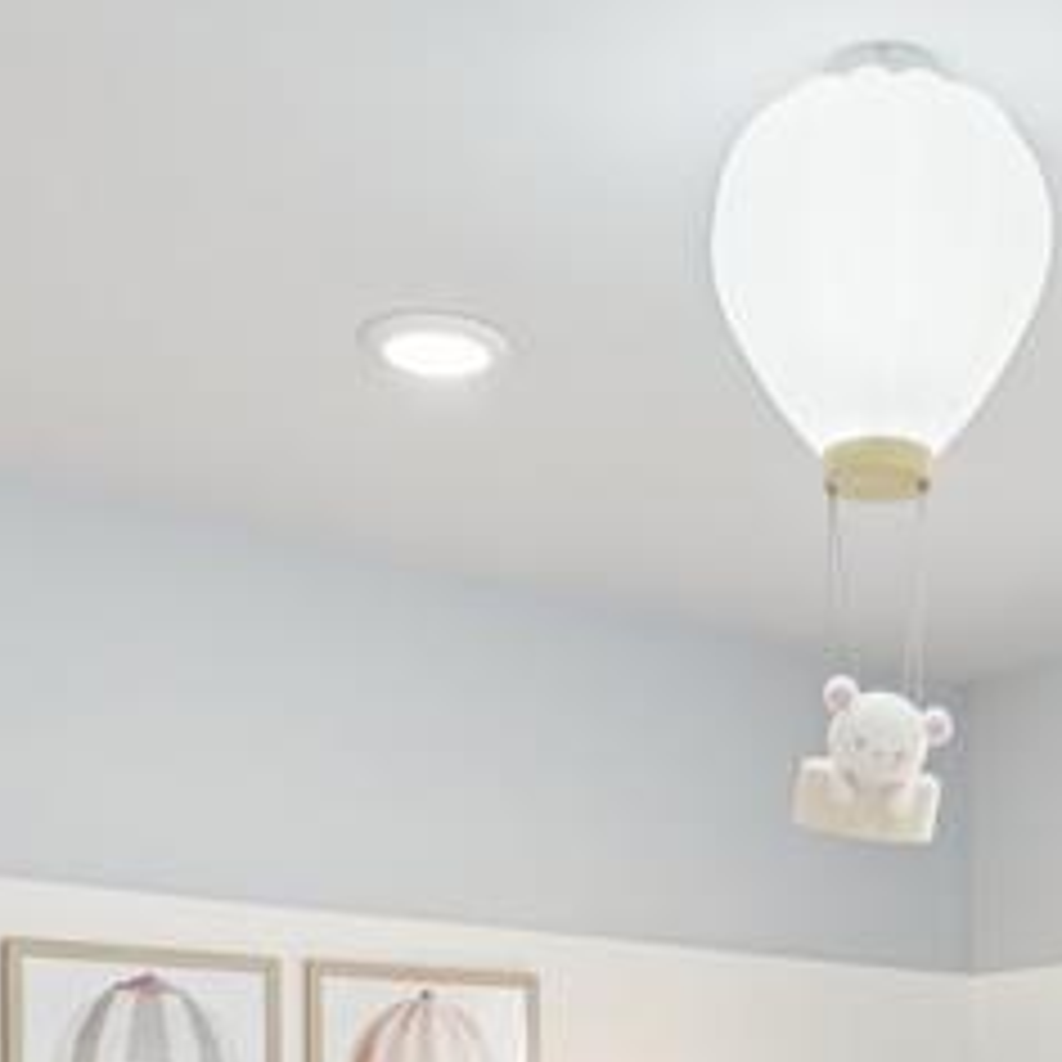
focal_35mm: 59
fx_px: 2048
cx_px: 824
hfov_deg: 28.5
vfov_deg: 26.2
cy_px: 1242
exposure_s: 1/80
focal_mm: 16
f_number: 8
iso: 400
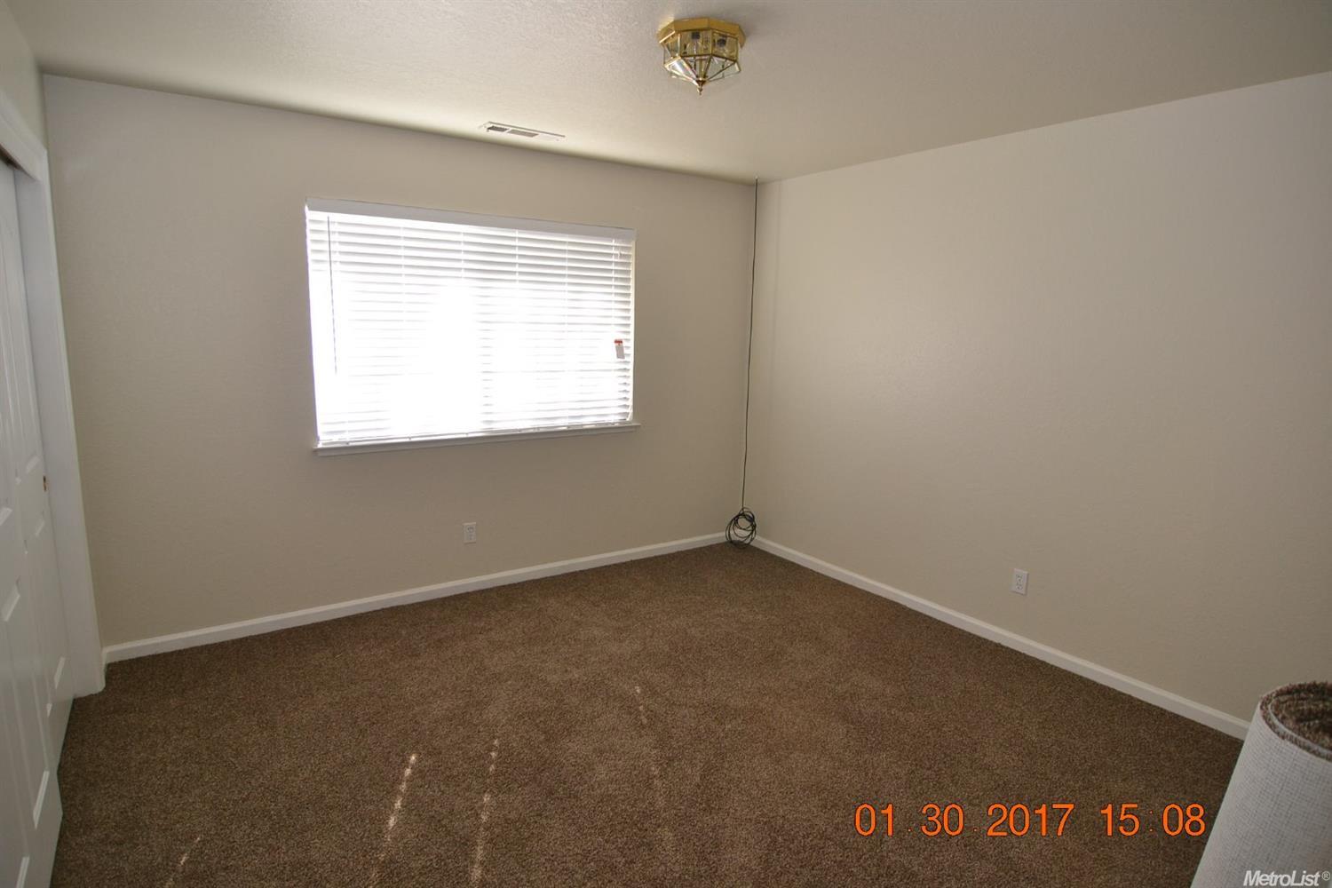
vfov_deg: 67.4
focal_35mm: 18
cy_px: 444
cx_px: 666
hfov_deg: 90.0
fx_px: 666
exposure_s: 1/60
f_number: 4
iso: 500
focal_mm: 12
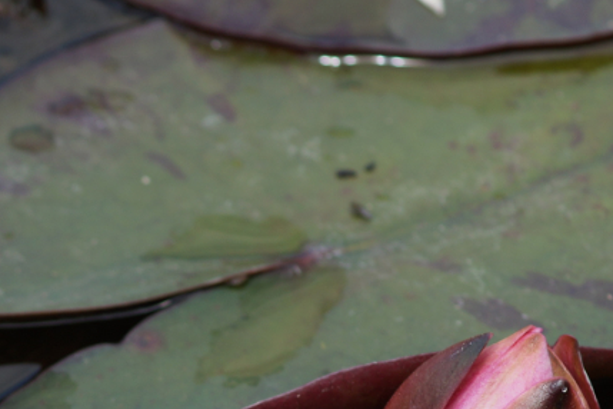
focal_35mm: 420
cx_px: -7
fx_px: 7151
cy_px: 516
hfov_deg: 4.9
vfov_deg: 3.3
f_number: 4.5
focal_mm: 100
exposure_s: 1/320
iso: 100
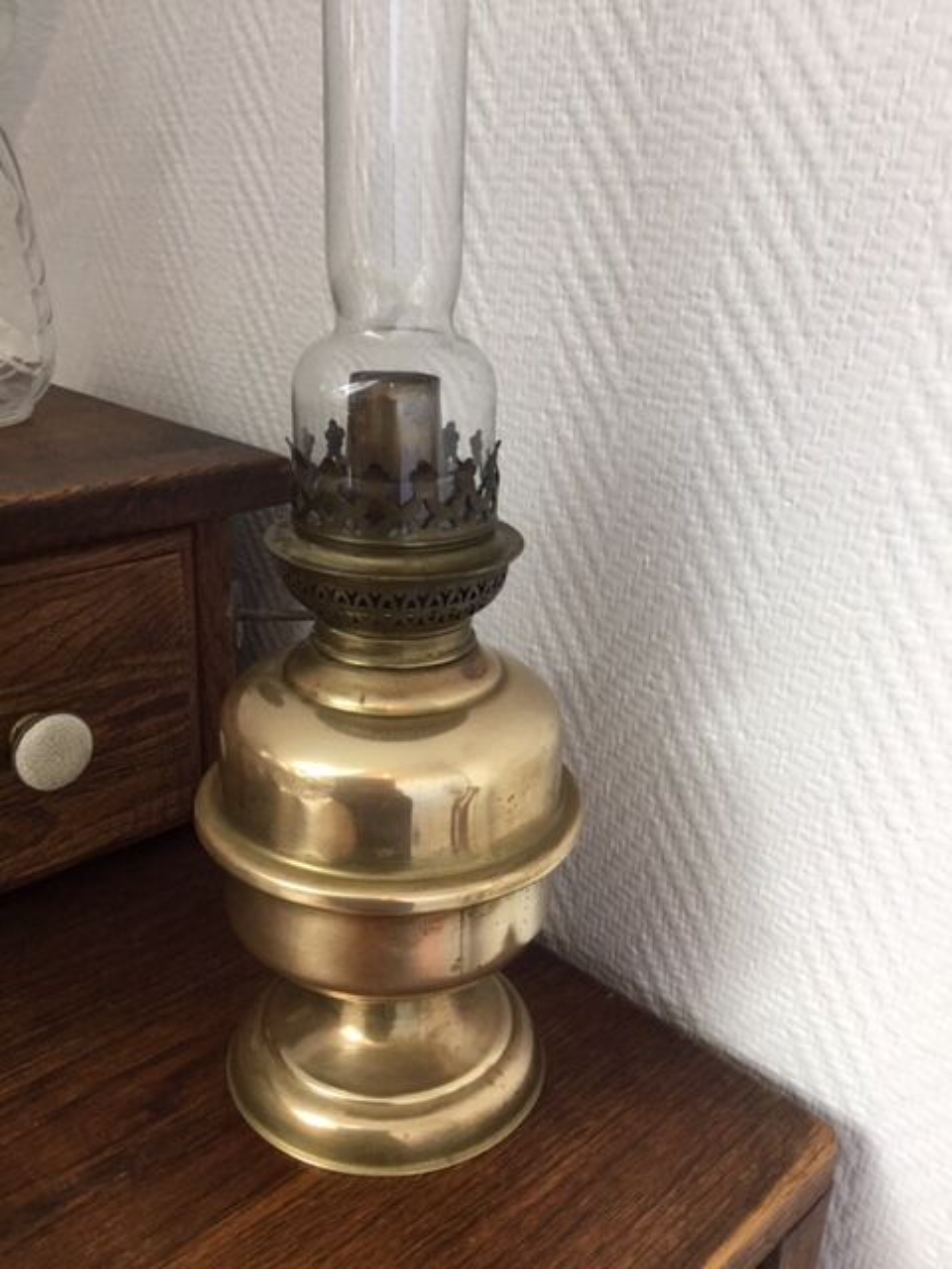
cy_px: 634
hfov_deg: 45.4
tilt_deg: -22.4
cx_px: 476
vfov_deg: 58.4
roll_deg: -1.4
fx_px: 1137
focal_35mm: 31
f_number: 2.4
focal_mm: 3.3
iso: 64
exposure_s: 1/33
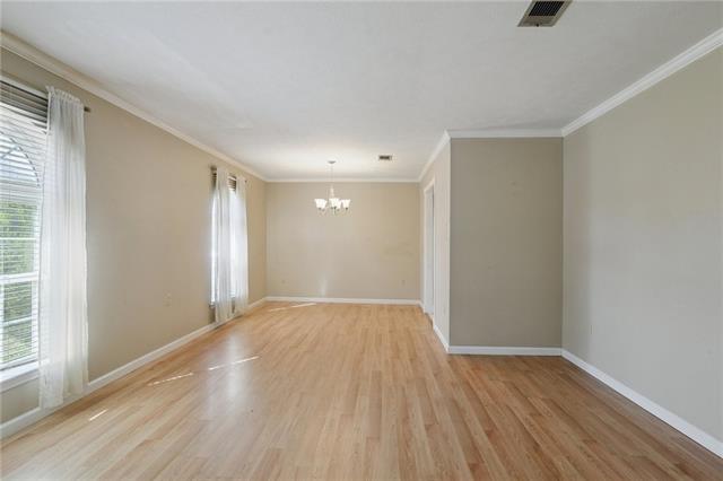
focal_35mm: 16
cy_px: 240
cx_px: 362
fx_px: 321
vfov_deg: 73.7
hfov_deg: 96.8
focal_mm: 16
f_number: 13
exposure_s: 1/10
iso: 400
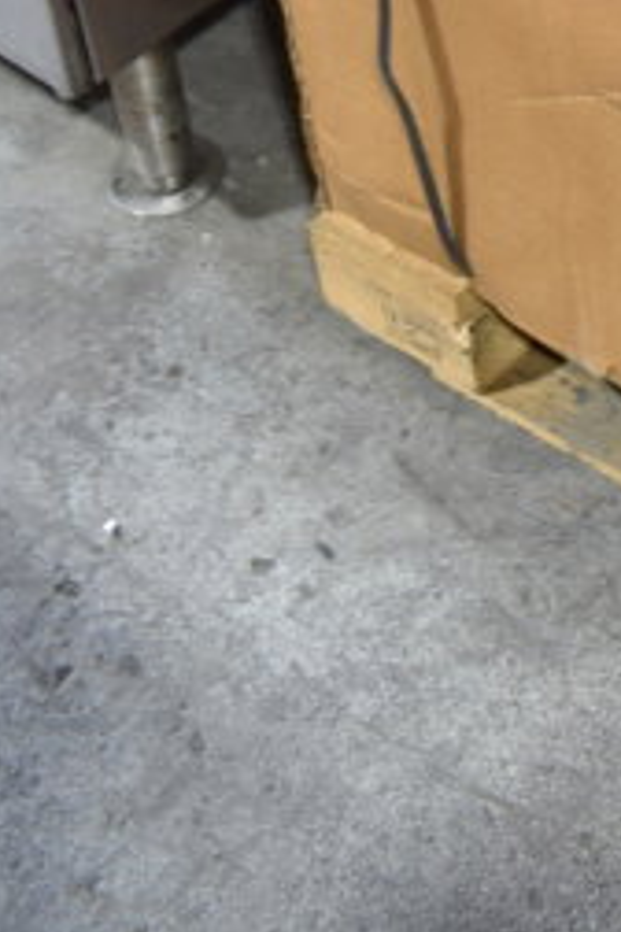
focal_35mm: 98
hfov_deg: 13.0
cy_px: -619
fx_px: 2536
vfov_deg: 17.7
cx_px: 994
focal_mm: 18
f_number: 3.5
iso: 320
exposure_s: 1/30
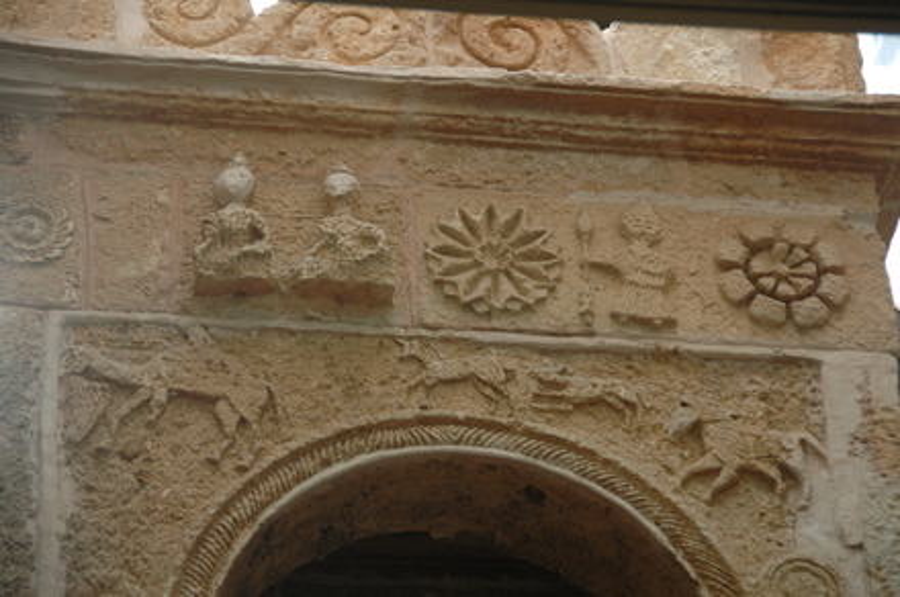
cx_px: 450
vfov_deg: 9.6
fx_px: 3557
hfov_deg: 14.4
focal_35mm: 142
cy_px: 298
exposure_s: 1/80
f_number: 5.3
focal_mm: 95
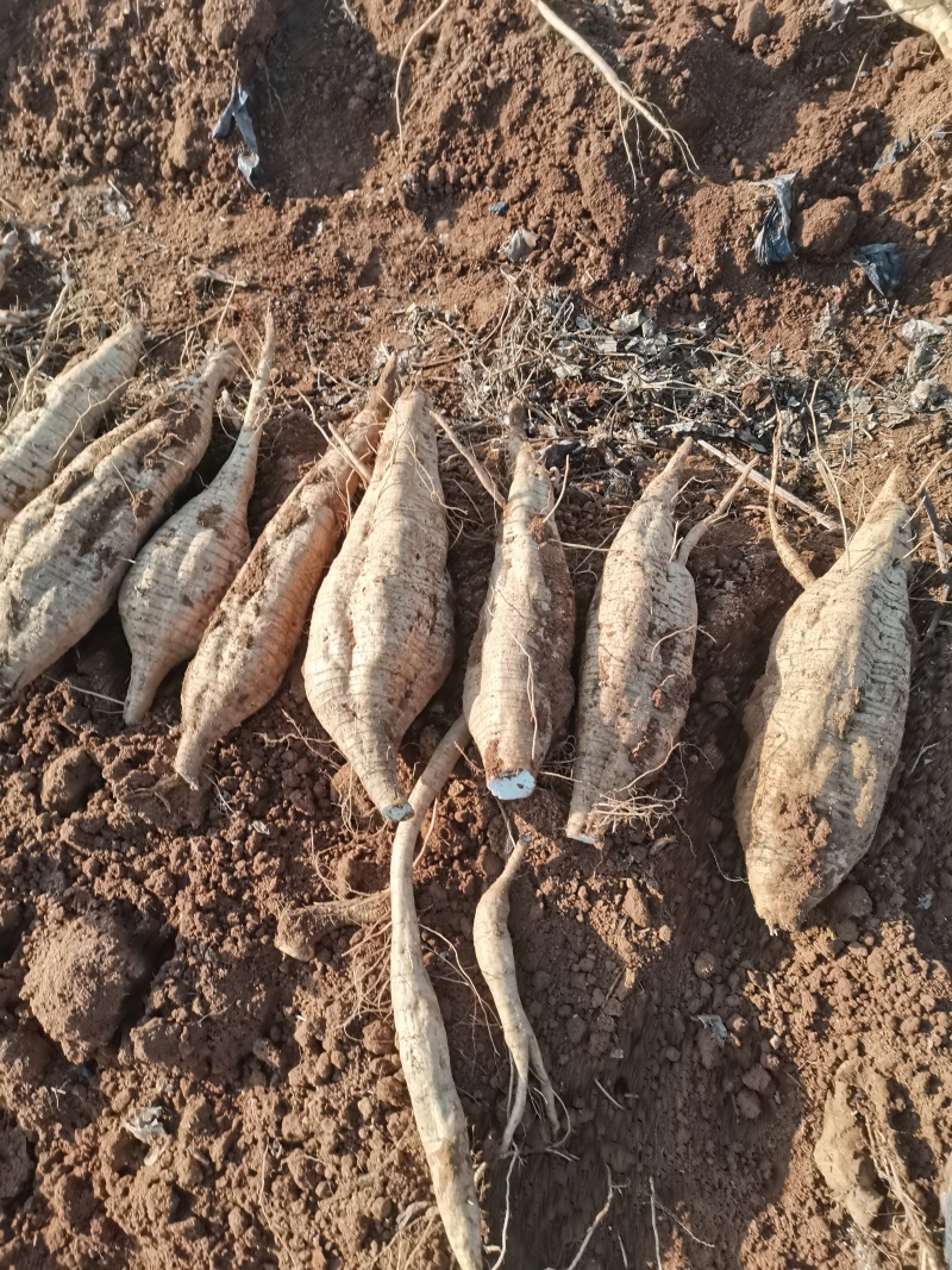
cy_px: 635
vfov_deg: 67.3
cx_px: 476
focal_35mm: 26
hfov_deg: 53.1
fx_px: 954
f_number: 1.8
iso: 50
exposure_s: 1/365
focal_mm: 5.58
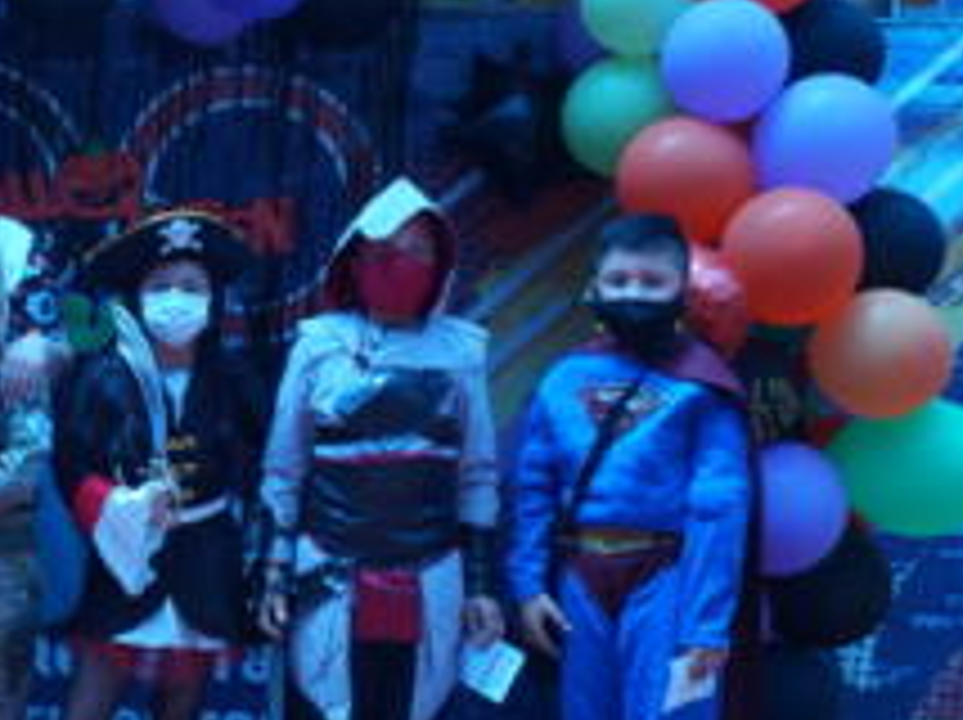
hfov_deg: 22.9
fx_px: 2251
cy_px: 335
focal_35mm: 81
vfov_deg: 18.2
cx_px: -72
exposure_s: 1/60
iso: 400
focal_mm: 24
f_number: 9
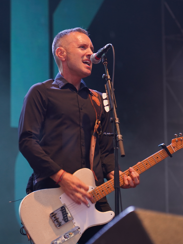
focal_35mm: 152
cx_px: 79
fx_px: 1071
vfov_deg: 13.0
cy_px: 122
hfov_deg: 9.8
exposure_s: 1/160
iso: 1000
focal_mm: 105
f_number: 4
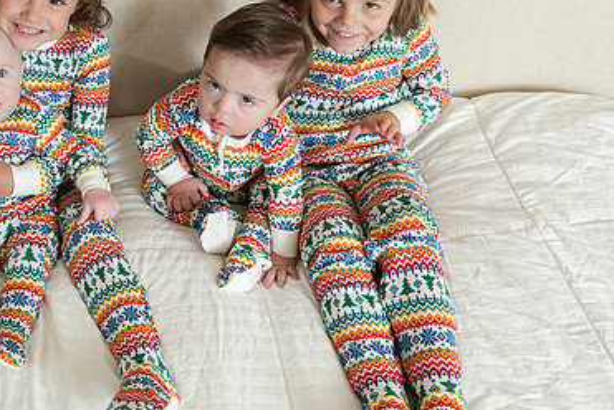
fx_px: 870
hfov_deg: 38.0
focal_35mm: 51
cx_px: 163
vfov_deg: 26.2
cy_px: 100
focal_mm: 32
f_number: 5
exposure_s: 1/160
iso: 400
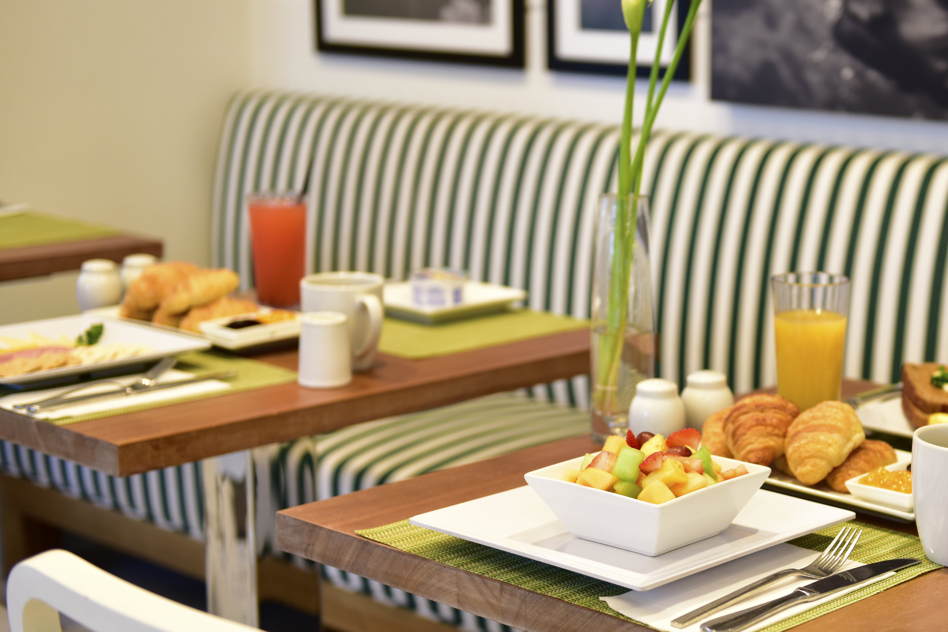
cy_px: 391
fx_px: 1897
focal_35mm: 72
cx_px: 703
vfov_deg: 18.9
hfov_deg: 27.7
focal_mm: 48
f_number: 2.8
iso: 400
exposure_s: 1/10
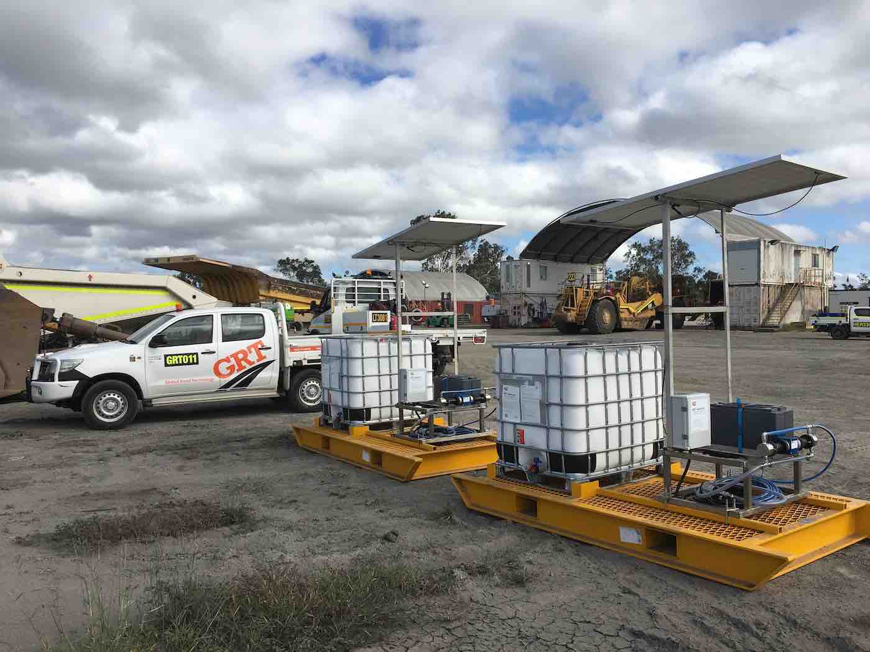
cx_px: 435
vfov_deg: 48.2
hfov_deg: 61.7
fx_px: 729
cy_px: 326
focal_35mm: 29
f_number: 2.2
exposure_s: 1/1789
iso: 25
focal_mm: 4.15
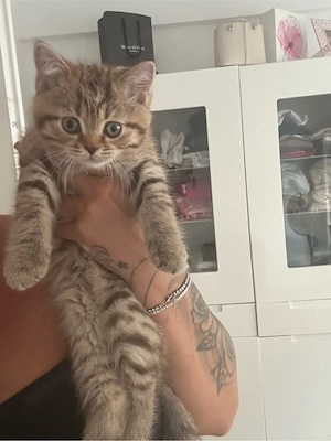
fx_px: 382
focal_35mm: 30
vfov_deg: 60.0
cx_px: 166
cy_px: 220
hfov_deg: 46.8
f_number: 1.9
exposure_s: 1/51
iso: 320
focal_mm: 2.69
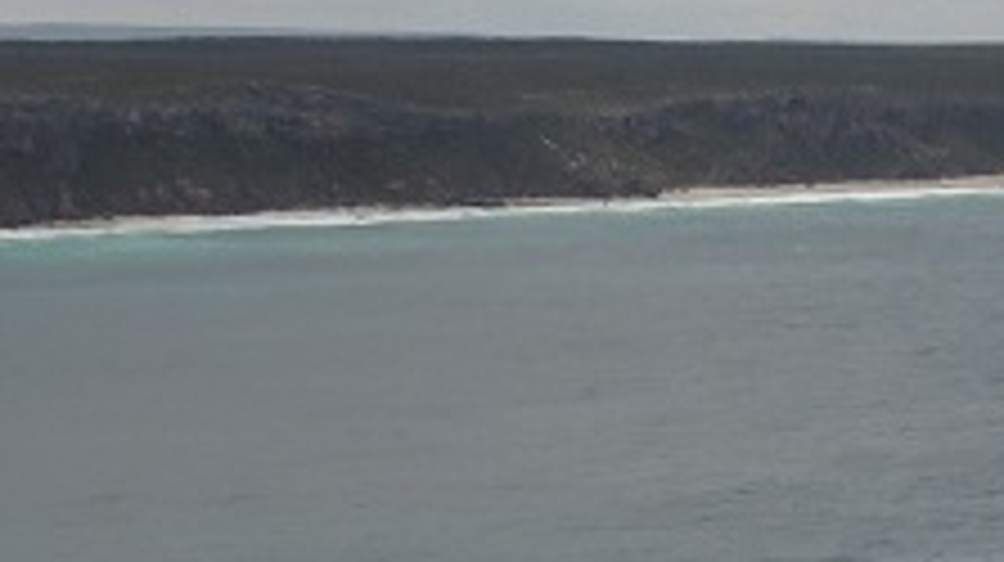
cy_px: 665
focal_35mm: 179
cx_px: 1913
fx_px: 4761
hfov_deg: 11.1
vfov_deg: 6.7
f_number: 3.5
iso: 80
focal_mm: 6
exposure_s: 1/1250
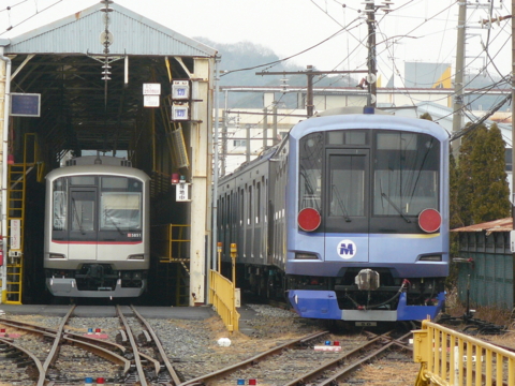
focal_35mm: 252
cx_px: 258
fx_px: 3749
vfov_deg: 5.9
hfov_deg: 7.9
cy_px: 193
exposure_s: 1/500
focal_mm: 28
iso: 160
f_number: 3.3
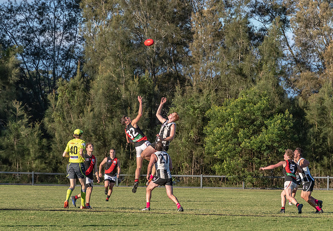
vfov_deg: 5.0
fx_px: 2641
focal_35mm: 282
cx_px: 159
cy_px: 121
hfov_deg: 7.2
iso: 800
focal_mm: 155
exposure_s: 1/2500
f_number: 6.3
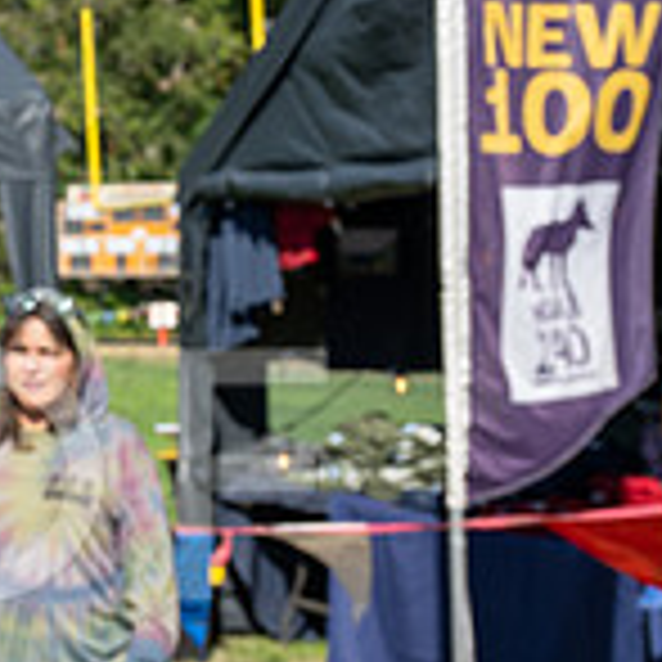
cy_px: -38
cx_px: -315
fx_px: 2315
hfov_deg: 15.1
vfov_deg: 15.9
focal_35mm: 107
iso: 160
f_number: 6.3
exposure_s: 1/640
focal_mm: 32
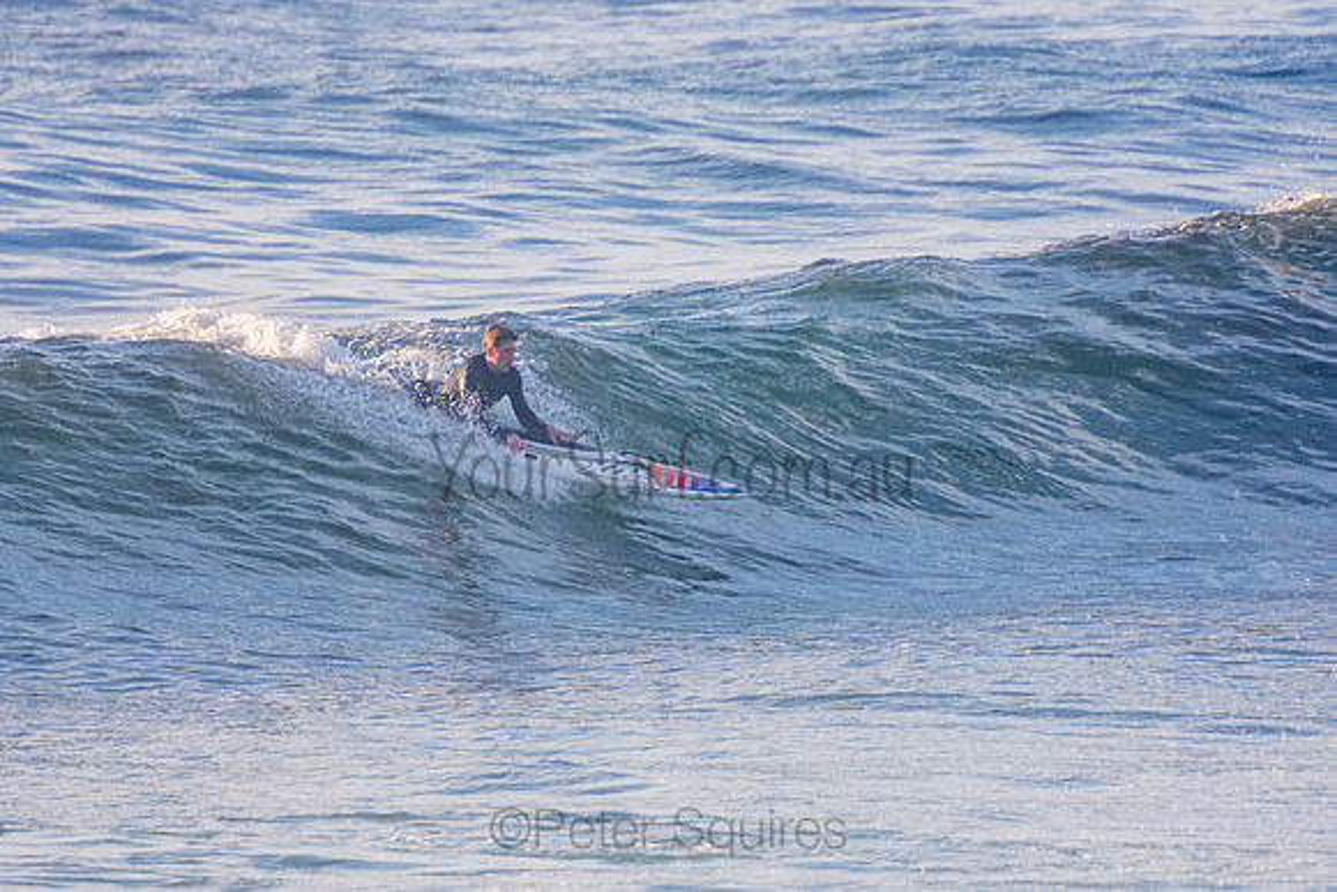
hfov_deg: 3.3
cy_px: 446
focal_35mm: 621
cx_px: 668
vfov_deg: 2.2
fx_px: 23080
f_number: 5.6
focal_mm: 400
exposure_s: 1/1250
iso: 400
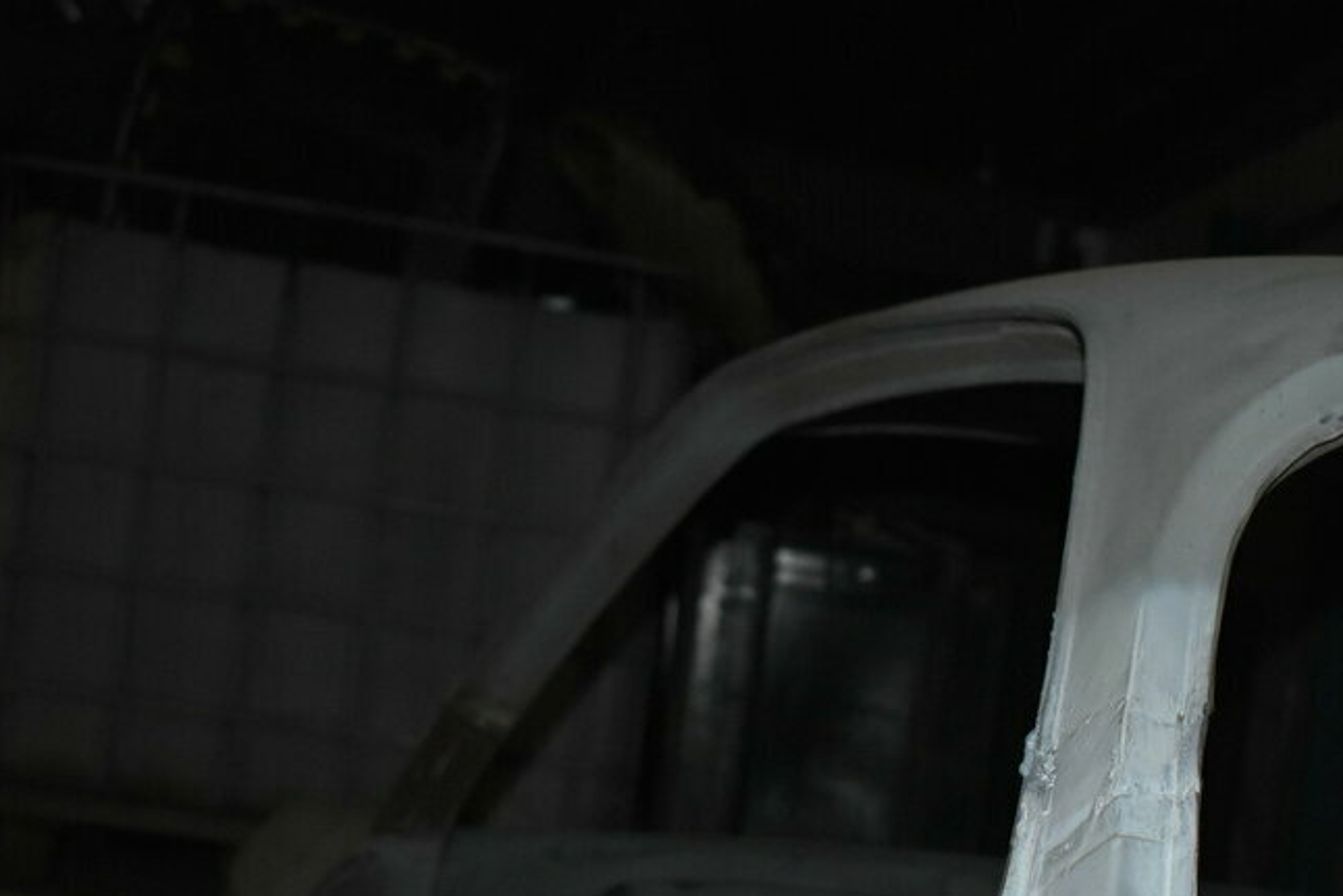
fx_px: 2910
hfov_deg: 25.8
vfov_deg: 17.3
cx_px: 925
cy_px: 759
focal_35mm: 78
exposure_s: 1/60
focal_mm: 28
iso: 2200
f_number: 4.2
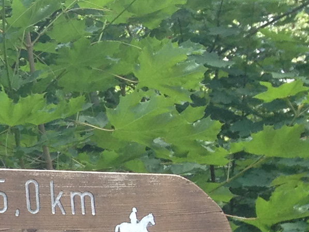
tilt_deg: +7.3
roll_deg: -0.2
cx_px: -491
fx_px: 1714
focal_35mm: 192
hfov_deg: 9.0
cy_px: 210
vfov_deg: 7.7
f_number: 2.4
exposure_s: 1/135
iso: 50
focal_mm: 4.28
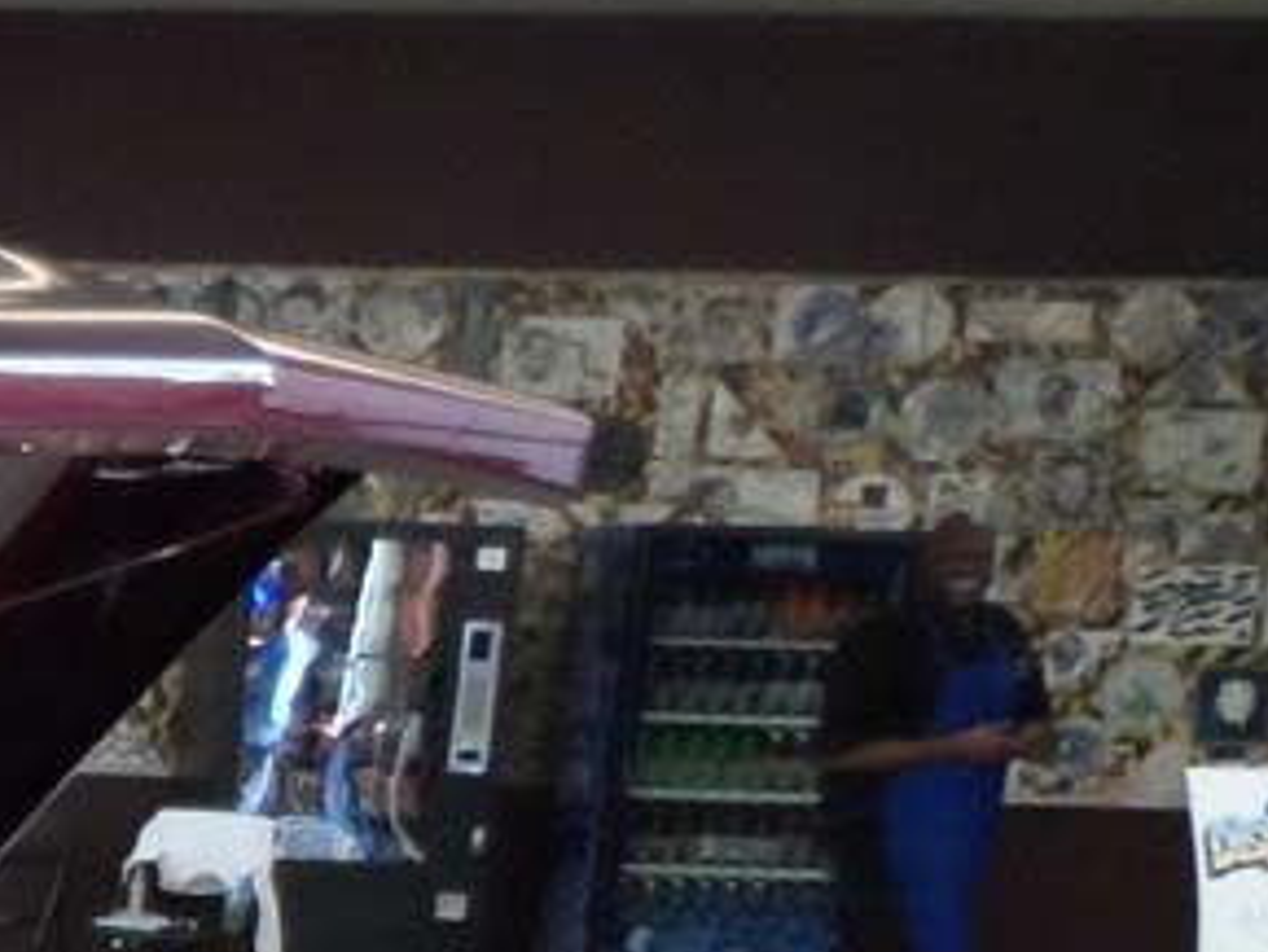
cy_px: 1303
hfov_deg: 19.1
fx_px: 3115
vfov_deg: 16.3
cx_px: -820
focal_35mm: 85
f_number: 3.2
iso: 320
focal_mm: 4
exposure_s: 1/30
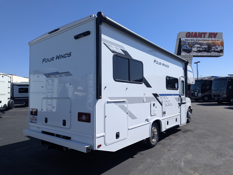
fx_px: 162
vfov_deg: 56.9
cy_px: 88
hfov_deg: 71.5
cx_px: 116
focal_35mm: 24
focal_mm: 6.81
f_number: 1.85
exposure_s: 1/2309
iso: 46
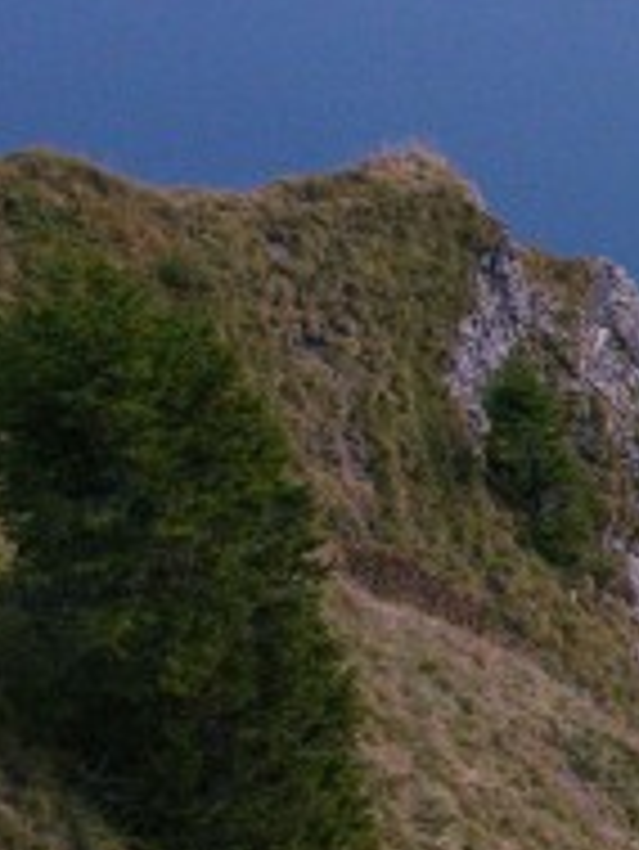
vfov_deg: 13.9
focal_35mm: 142
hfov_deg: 9.9
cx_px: 1188
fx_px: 3491
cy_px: 553
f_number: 2.8
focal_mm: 8.9
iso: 200
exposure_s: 1/60.1
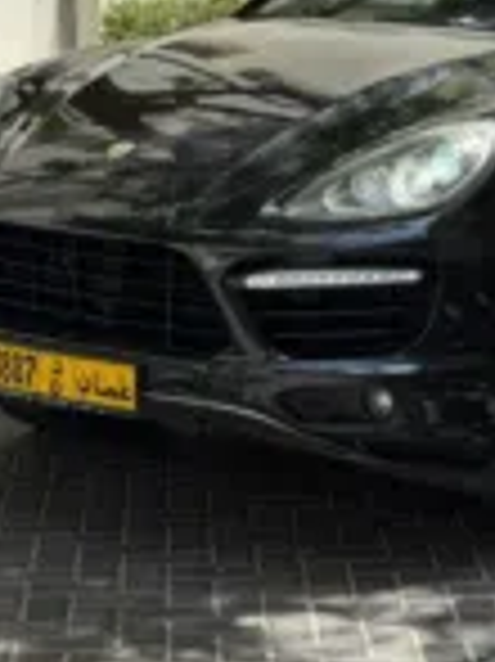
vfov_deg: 14.9
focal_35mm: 131
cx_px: 526
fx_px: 2501
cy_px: 59
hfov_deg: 11.2
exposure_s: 1/572
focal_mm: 6.76
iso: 64
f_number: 1.78
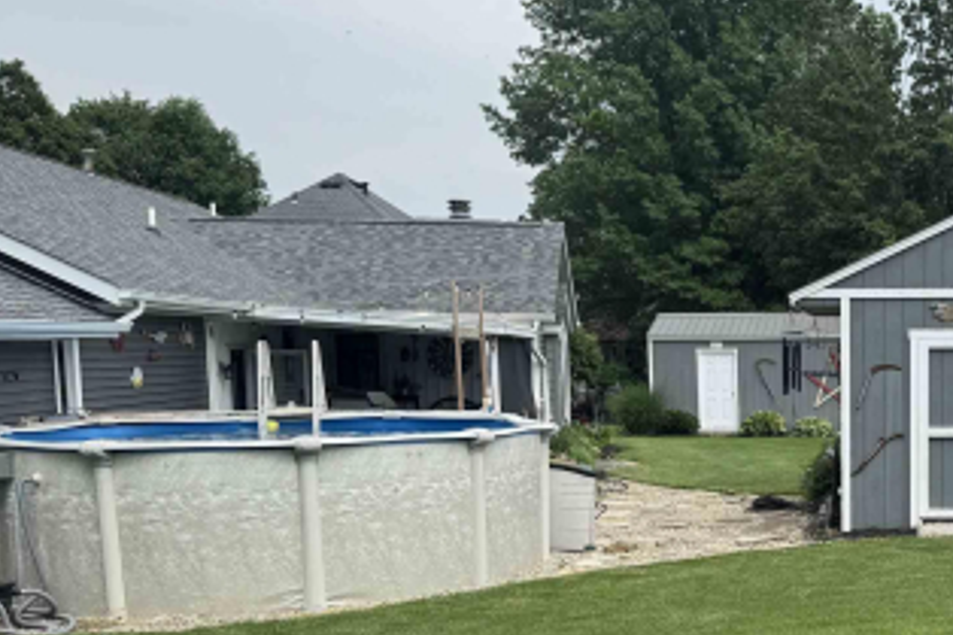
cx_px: 891
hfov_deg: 35.0
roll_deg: -0.3
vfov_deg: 25.1
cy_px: 501
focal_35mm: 53
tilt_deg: -6.8
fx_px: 1402
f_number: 1.78
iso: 80
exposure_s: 1/3096
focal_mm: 6.76
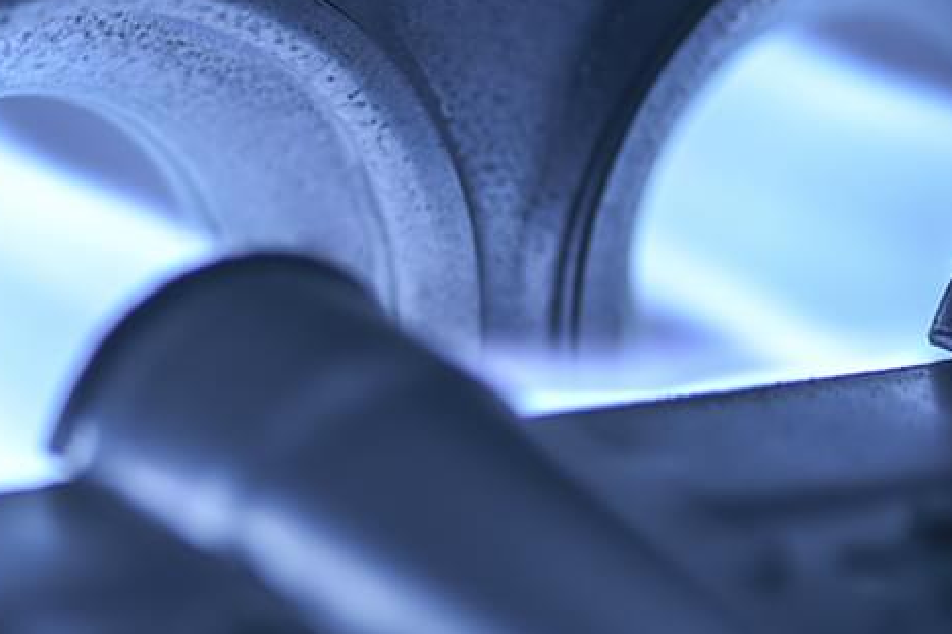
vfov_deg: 6.1
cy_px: 376
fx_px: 5948
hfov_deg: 9.1
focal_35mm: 225
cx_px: -53
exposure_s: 1.3
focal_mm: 105
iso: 100
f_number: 3.3
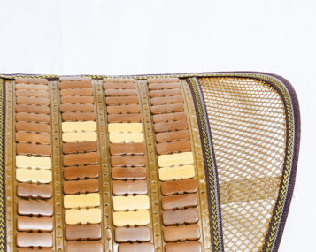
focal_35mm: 129
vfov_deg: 11.9
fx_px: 1205
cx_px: 127
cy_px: 182
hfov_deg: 14.9
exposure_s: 1/160
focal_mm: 70
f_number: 9
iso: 3200
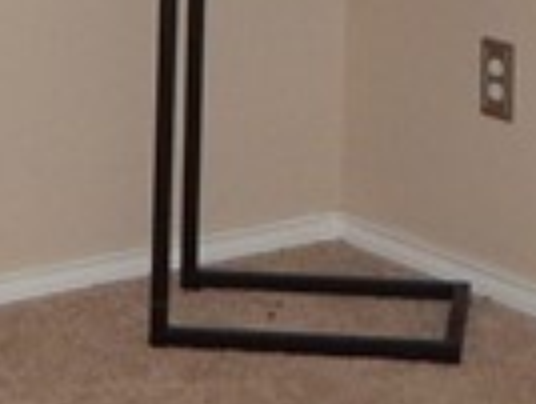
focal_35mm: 168
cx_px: 308
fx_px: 2606
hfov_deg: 11.7
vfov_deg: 8.3
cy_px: -456
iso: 200
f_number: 3
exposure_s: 1/30
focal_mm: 4
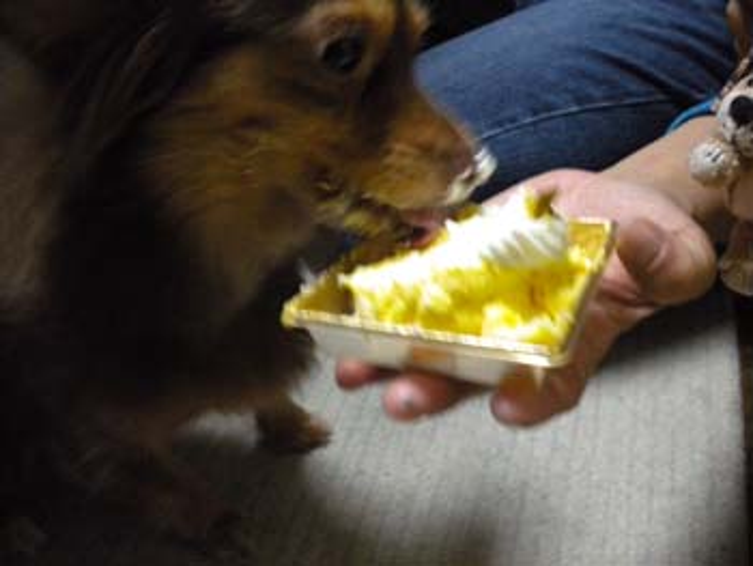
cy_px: 283
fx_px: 762
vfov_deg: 40.7
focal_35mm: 35
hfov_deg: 52.6
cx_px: 376
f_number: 3.1
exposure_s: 1/15.1
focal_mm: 6.3
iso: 800
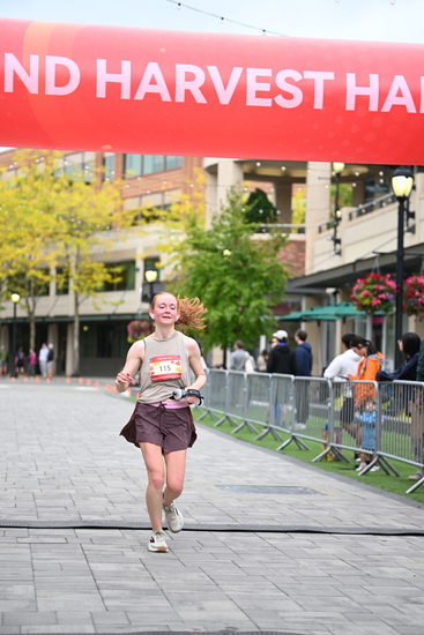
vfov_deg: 25.7
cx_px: 212
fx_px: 1395
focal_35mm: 79
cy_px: 318
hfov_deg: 17.3
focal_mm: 79
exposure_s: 1/2000
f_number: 2.8
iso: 640
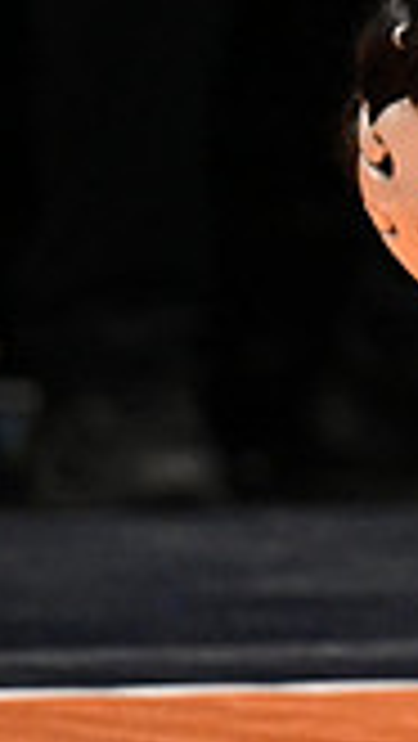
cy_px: 137
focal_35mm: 1103
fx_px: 21701
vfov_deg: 2.0
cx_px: 1178
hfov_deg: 1.1
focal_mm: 200
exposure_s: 1/767
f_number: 2.8
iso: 2800
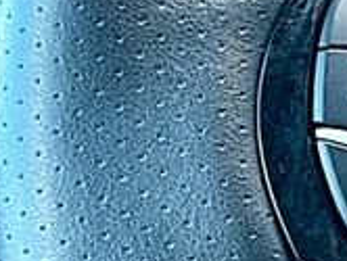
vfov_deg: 12.2
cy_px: 120
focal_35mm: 122
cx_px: 437
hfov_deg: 15.4
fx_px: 1225
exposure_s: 1/84
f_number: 1.78
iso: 64
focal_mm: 6.86
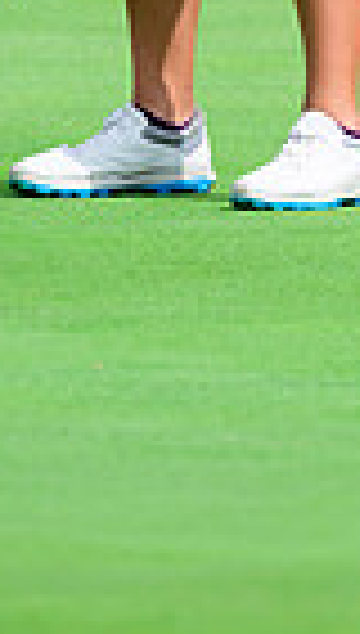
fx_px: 19658
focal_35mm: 1166
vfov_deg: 1.8
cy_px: -346
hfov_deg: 1.0
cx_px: 346
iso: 800
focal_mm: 350
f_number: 6.3
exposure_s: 1/3200
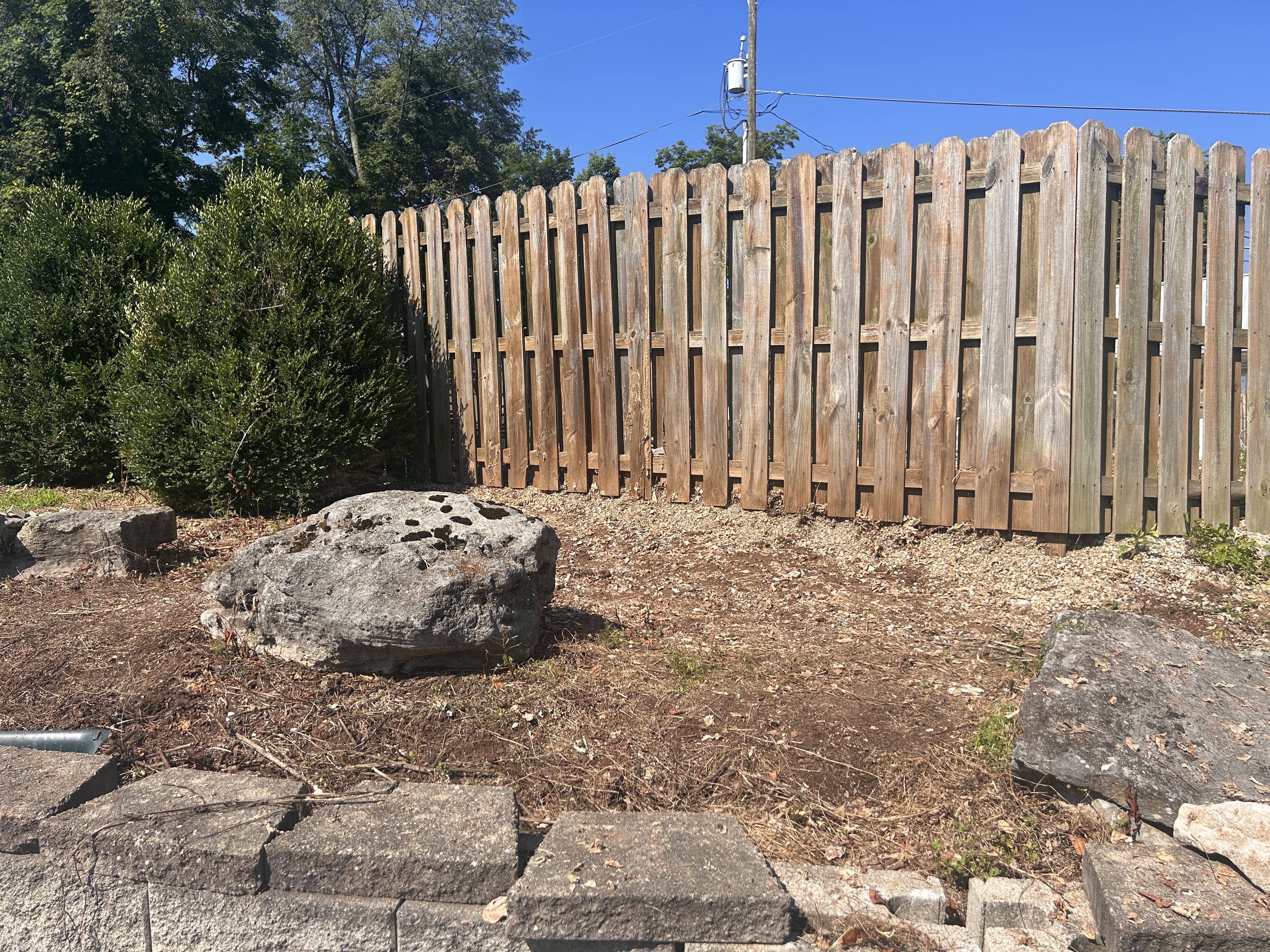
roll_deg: -0.3
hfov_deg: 67.3
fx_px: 954
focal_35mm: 26
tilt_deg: -0.2
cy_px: 476
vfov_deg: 53.1
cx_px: 635
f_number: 1.5
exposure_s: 1/3460
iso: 50
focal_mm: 5.7
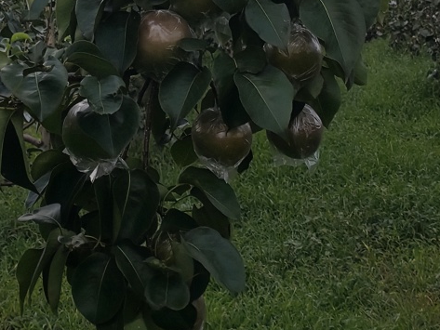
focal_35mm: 79
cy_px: -33
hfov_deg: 24.5
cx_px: 117
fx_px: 1004
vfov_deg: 18.0
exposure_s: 1/370
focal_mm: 5.84
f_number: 1.6
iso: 50
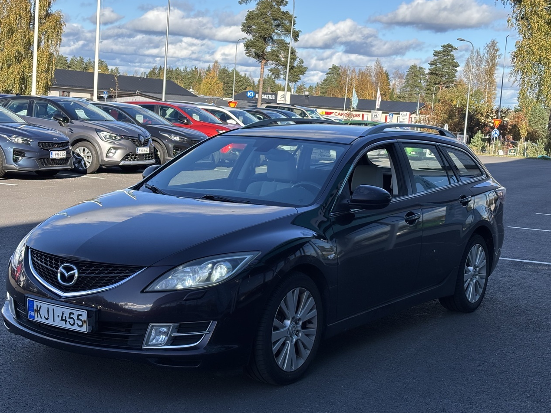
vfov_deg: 24.8
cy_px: 200
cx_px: 272
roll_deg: -4.4
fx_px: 939
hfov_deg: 32.7
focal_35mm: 59
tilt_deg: -5.5
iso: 32
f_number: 1.6
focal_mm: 5.96
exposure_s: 1/1248
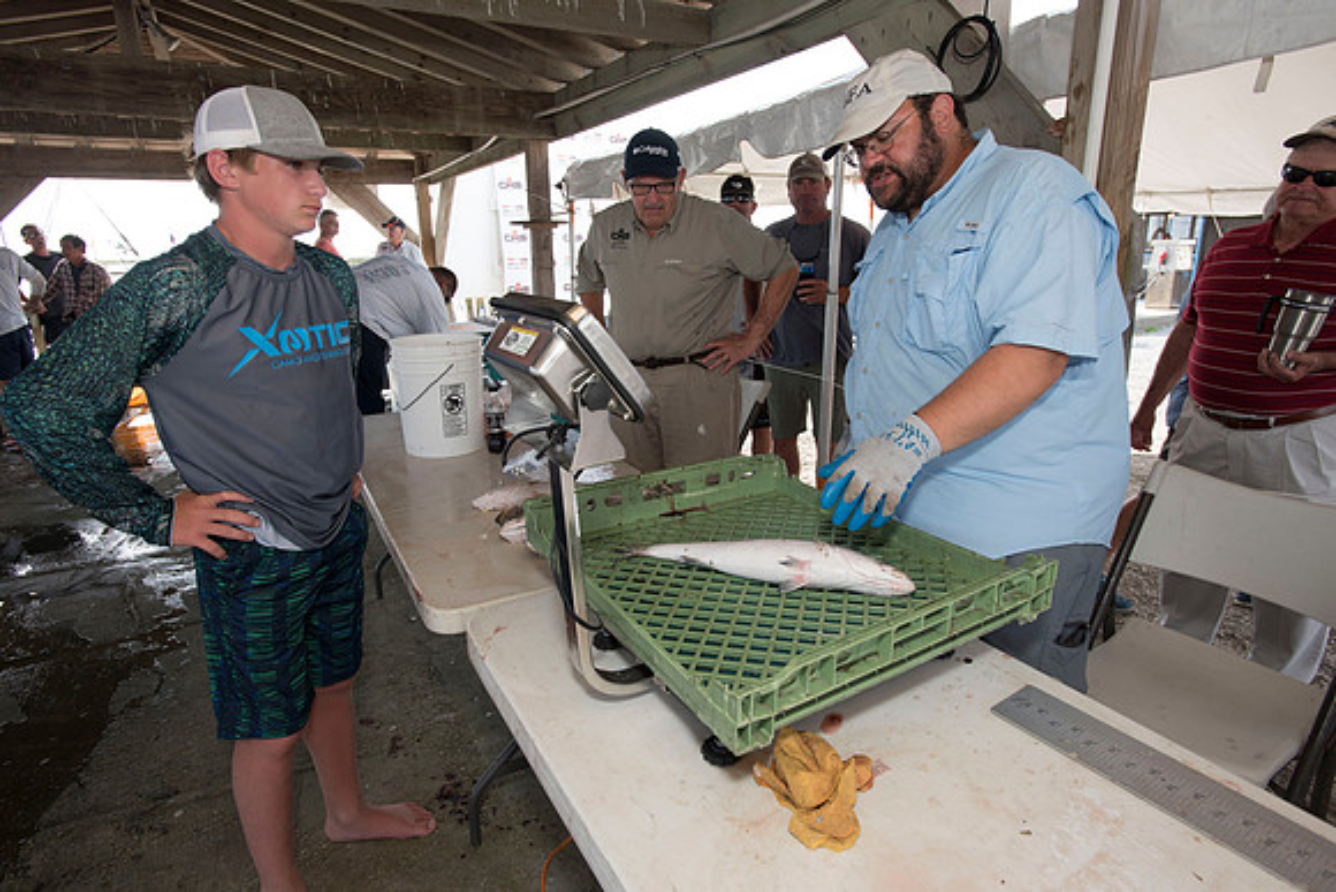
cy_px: 446
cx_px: 668
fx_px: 742
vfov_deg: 62.0
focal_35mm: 20
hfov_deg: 84.0
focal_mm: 20
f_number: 6.3
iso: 250
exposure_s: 1/160
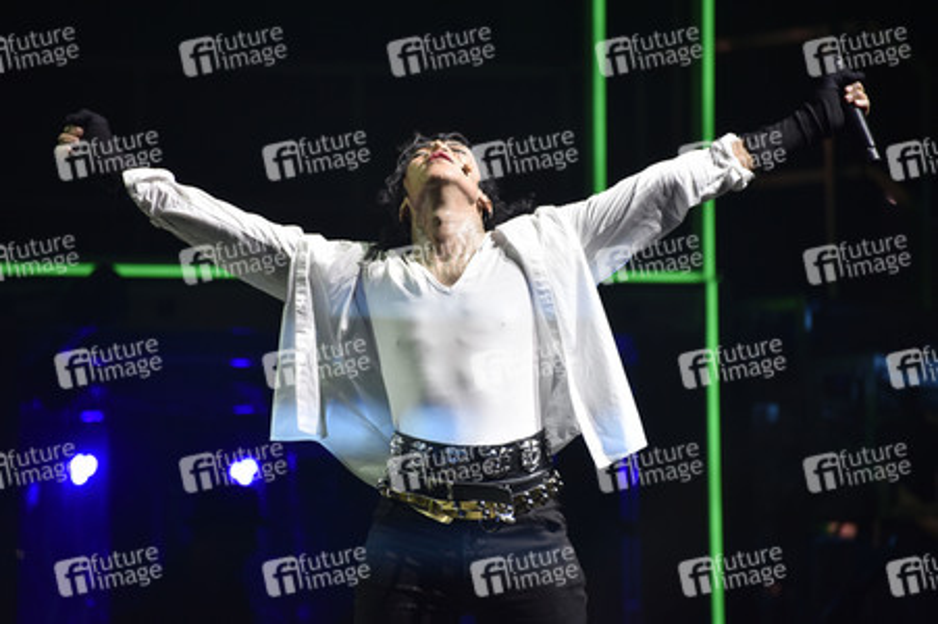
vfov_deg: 4.6
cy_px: 312
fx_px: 7811
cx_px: 469
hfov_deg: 6.9
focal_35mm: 300
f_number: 5.6
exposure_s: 1/160
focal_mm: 300
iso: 800
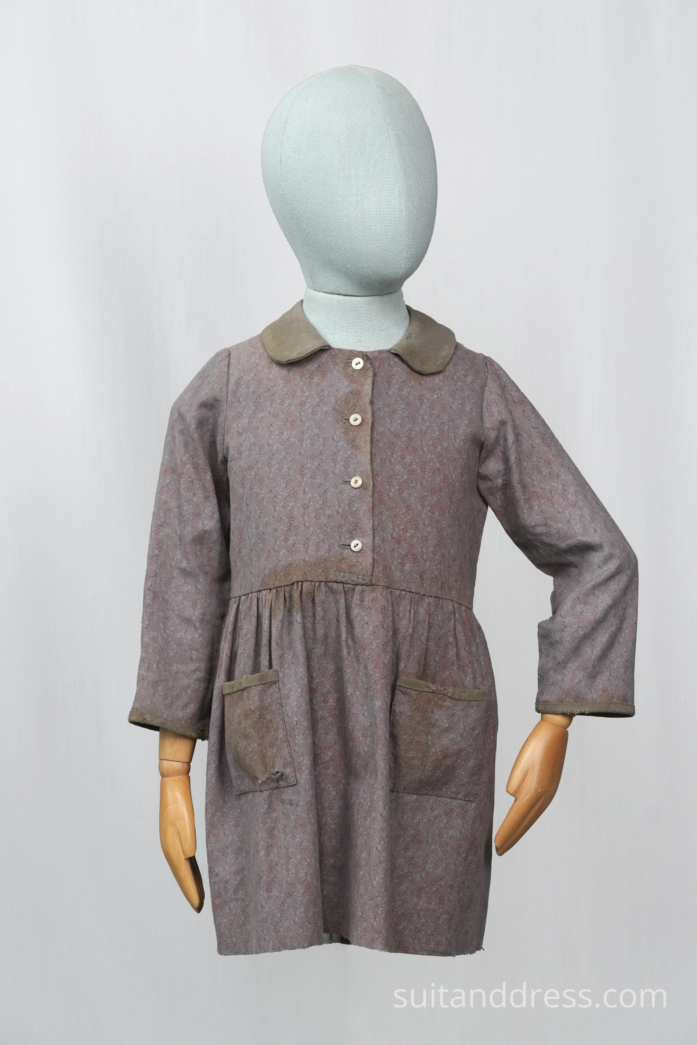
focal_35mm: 96
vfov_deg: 21.2
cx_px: 348
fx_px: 2788
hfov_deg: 14.3
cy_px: 522
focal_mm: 64
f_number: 8
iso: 400
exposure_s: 1/30
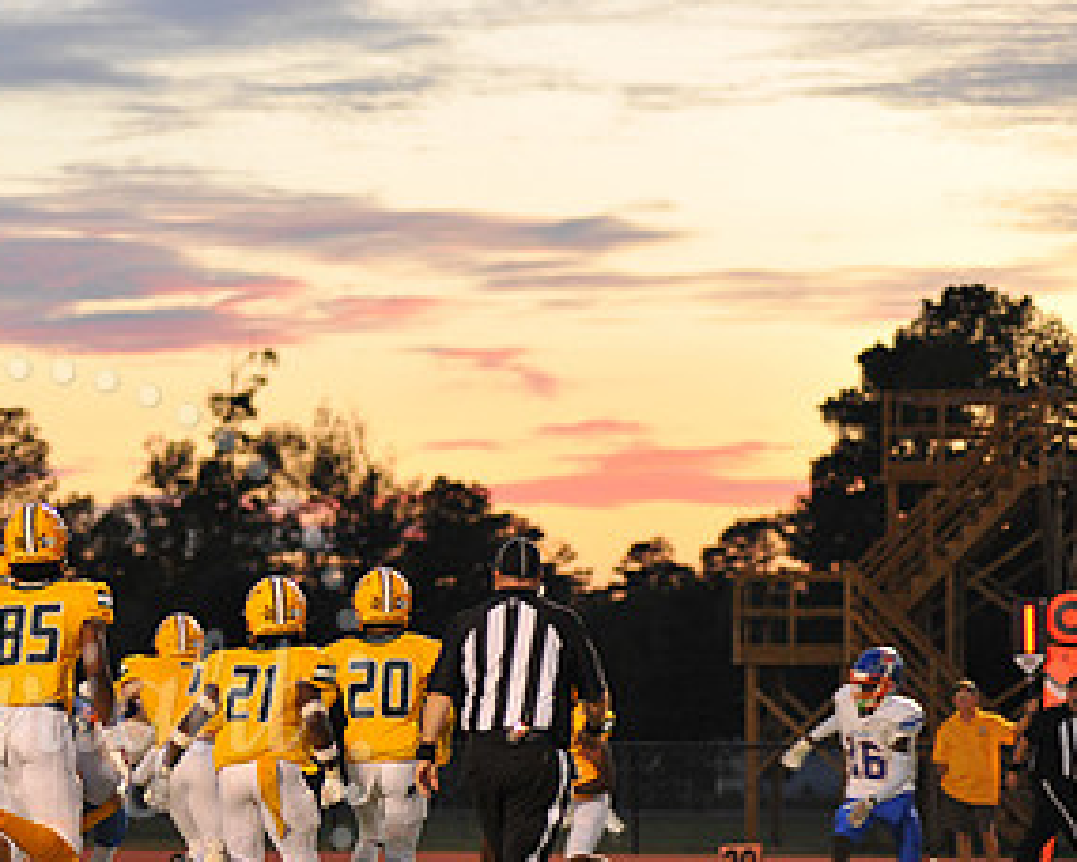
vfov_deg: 7.2
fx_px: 6821
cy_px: 715
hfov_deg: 9.0
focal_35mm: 214
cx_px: 11
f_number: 3.2
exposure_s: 1/250
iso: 1600
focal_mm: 112
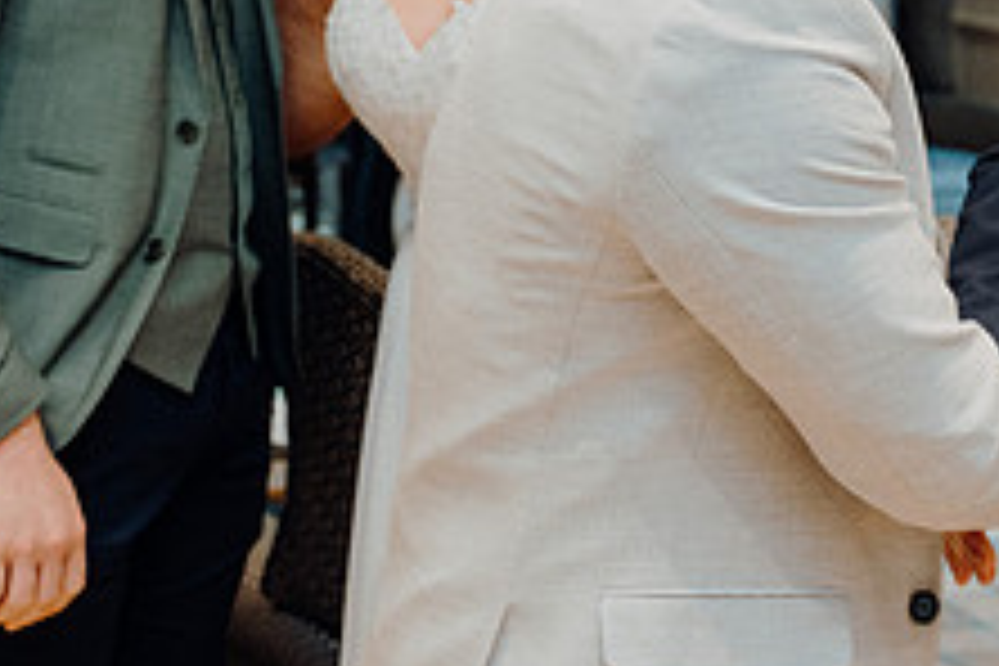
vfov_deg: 13.4
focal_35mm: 102
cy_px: 214
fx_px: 2830
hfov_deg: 19.8
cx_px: 770
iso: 2500
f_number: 3.5
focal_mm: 39
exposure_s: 1/160
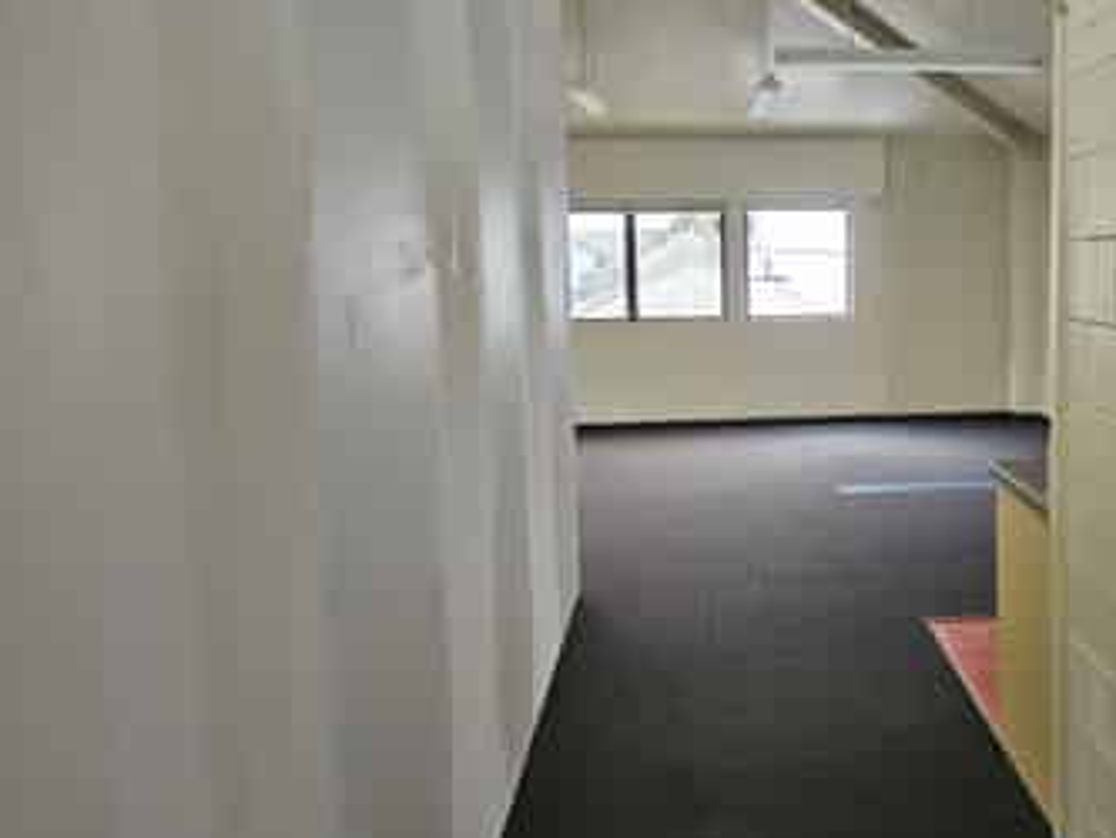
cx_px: 823
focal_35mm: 34
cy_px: 323
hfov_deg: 51.9
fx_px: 1097
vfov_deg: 41.6
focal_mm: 5.4
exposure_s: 1/142
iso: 400
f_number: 1.8
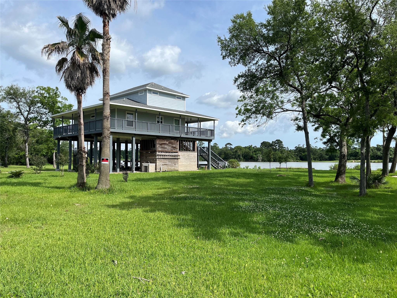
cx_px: 198
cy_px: 149
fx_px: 298
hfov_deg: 67.3
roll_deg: +0.5
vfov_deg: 53.1
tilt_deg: +2.4
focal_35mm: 26
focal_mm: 5.1
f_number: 1.6
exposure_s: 1/3745
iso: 50
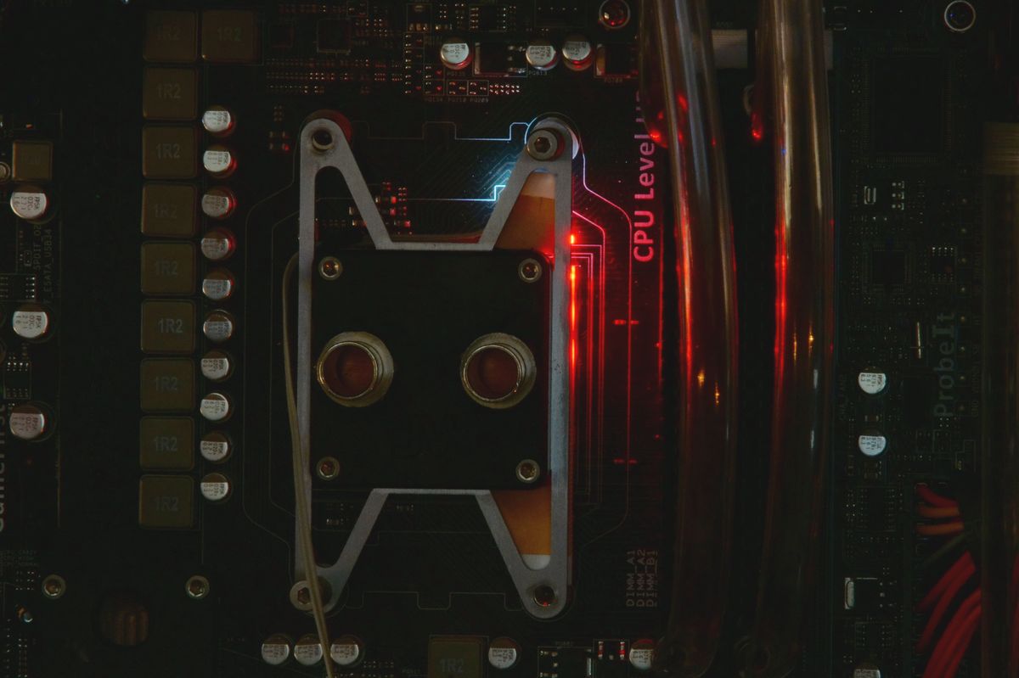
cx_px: 510
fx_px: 6790
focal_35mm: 240
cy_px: 339
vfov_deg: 5.7
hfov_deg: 8.6
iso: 800
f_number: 32
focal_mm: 160
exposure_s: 30
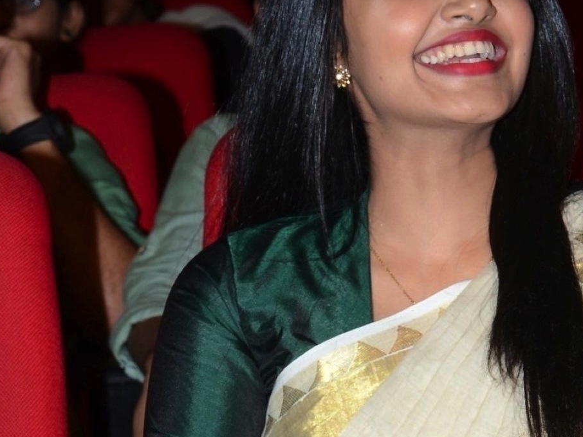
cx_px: 370
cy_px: 364
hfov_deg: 10.4
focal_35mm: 190
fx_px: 3199
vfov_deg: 7.8
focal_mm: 66
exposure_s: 1/125
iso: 500
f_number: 7.1
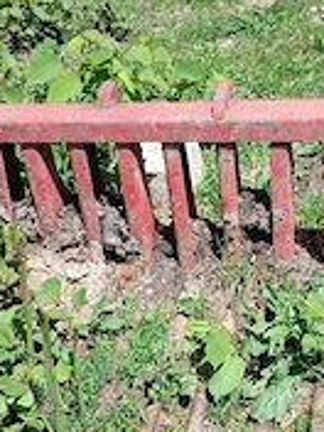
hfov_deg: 24.7
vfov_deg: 32.4
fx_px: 736
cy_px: 292
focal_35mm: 59
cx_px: 221
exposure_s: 1/323
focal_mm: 3.98
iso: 20
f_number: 1.8
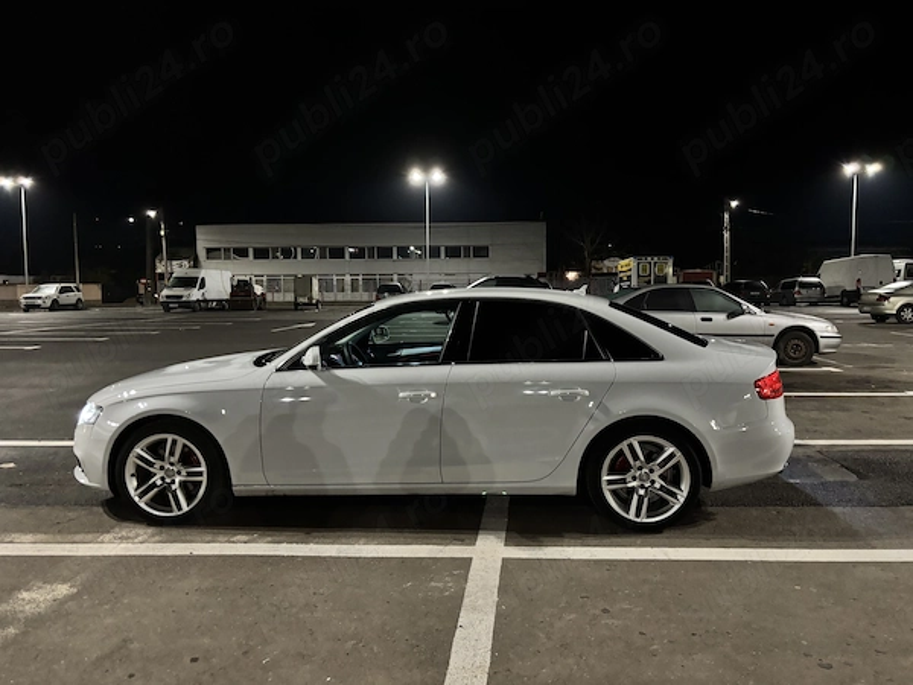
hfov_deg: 67.3
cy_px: 342
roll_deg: +1.3
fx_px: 686
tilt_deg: -4.2
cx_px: 456
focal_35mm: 26
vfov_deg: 53.1
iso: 400
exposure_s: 1/50
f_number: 1.6
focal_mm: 5.96
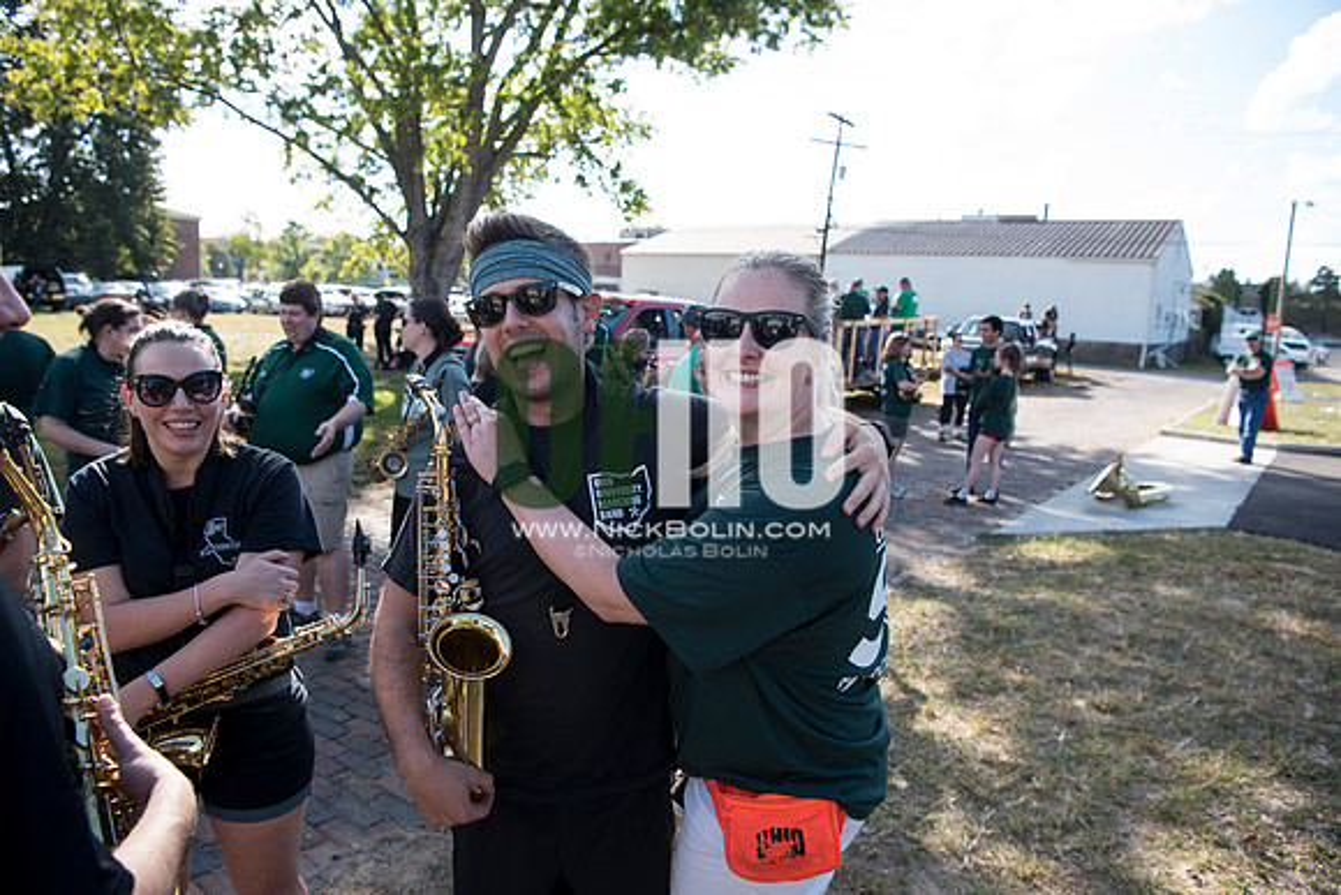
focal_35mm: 24
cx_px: 670
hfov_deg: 73.7
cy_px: 448
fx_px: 894
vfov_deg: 53.2
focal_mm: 24
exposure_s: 1/500
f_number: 4.5
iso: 250
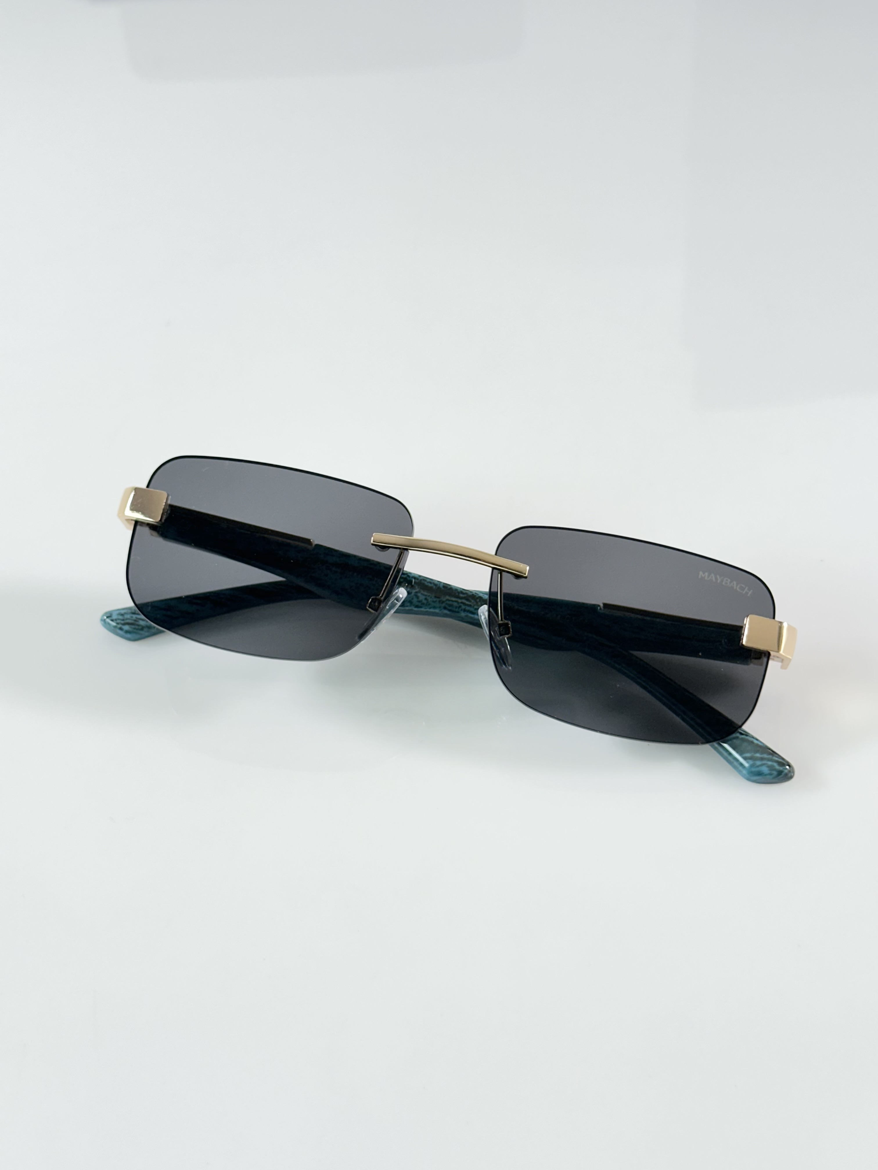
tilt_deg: -46.0
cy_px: 585
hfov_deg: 30.3
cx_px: 439
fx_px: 1623
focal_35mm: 48
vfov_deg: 39.7
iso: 64
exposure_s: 1/100
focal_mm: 6.86
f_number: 1.78
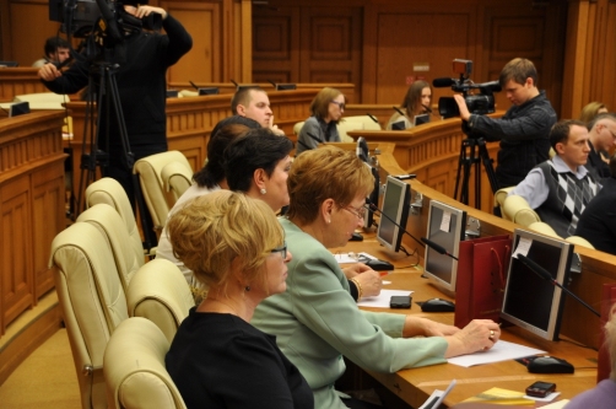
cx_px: 308
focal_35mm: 78
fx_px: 1333
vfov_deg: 17.4
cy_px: 204
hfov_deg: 26.0
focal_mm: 52
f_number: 5.6
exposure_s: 1/30
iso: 220
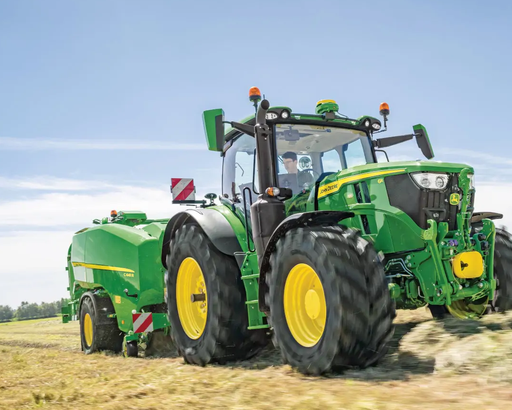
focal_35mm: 42
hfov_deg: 41.8
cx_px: 412
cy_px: 251
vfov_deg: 35.5
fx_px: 637
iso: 40
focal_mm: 24
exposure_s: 1/20
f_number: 6.3
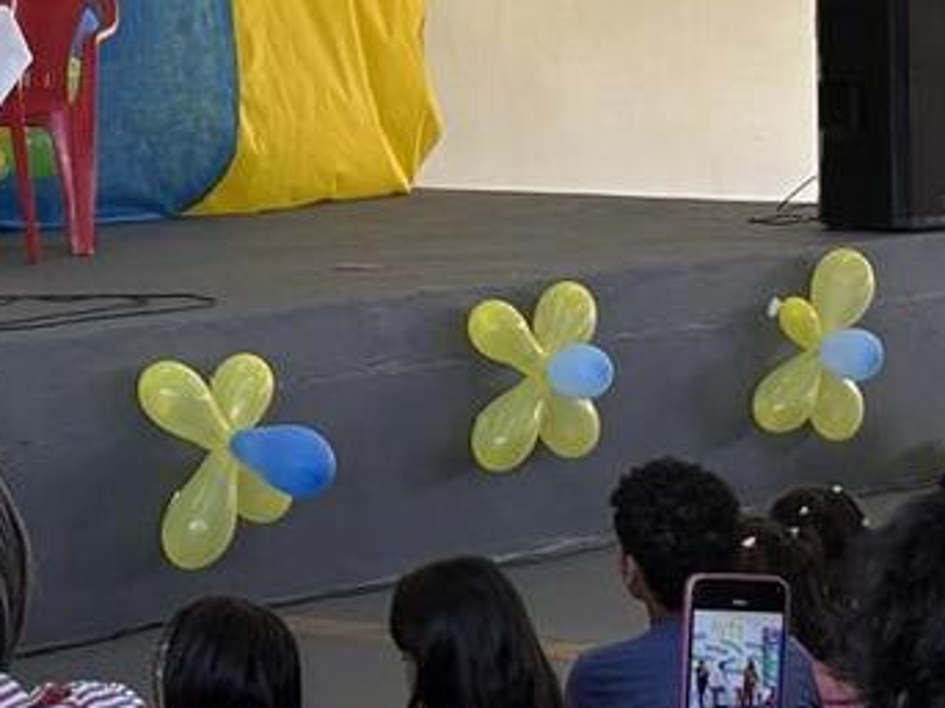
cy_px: 6
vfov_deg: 8.1
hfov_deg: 10.8
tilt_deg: -0.5
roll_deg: +1.2
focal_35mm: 182
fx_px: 4967
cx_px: 50
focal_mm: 5.96
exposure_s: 1/60
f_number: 1.6
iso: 80
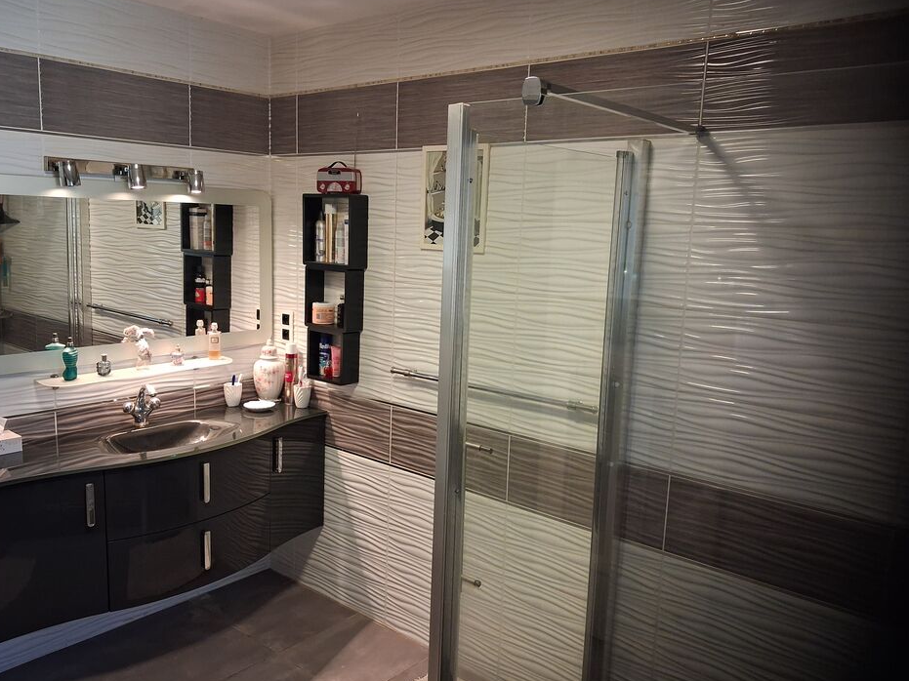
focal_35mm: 29
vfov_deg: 48.2
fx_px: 761
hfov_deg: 61.6
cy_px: 341
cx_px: 432
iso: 640
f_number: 1.8
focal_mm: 4
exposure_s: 1/50
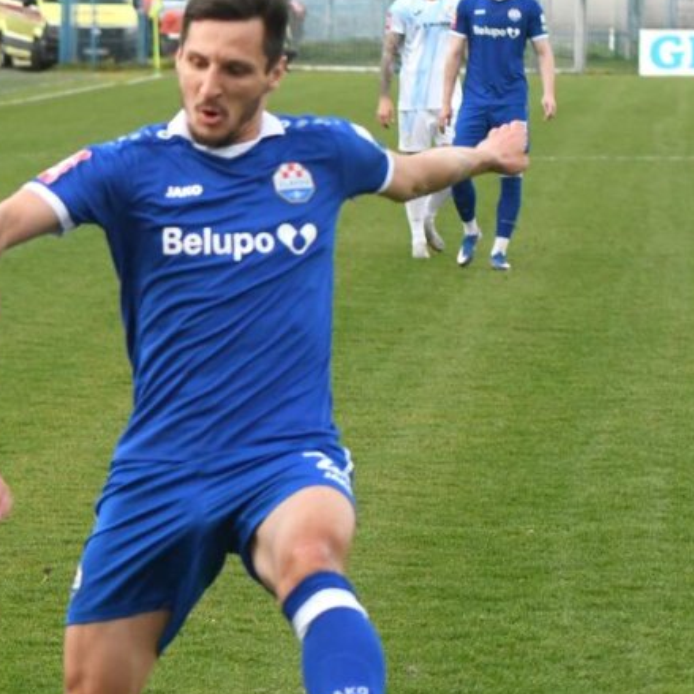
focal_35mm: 256
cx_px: -65
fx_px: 5807
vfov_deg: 6.8
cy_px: 593
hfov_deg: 6.8
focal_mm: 70
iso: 2000
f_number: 4
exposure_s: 1/2500
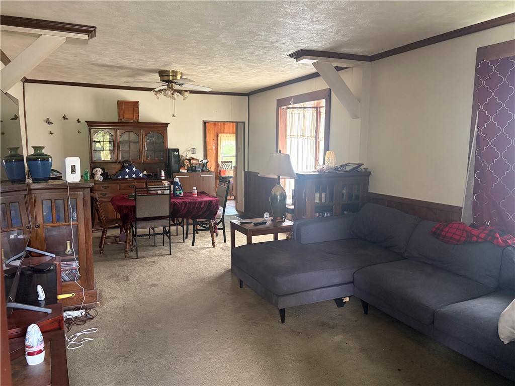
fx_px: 387
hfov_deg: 67.3
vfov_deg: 53.1
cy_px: 193
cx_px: 258
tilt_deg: -6.8
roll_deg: +0.4
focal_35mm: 26
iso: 400
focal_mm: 5.96
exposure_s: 1/60
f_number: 1.6
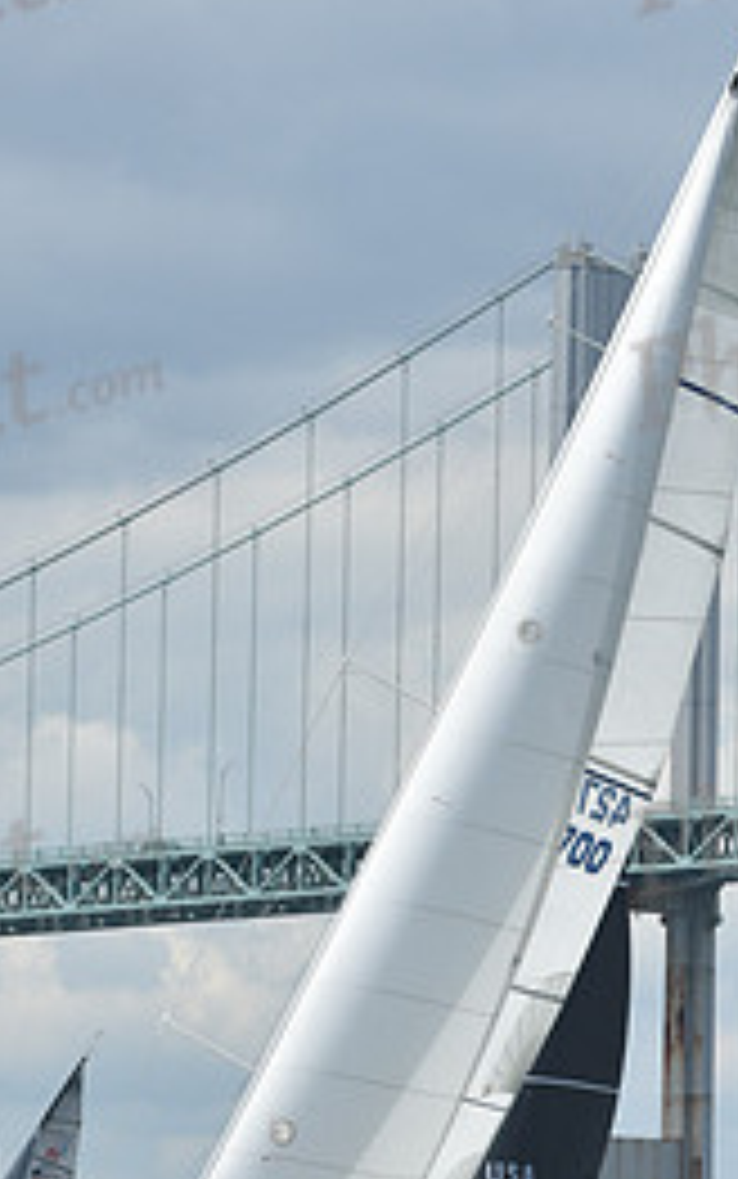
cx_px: 398
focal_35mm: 451
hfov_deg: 2.9
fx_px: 14498
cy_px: 612
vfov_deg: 4.7
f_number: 8
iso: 250
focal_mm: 200
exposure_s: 1/1000
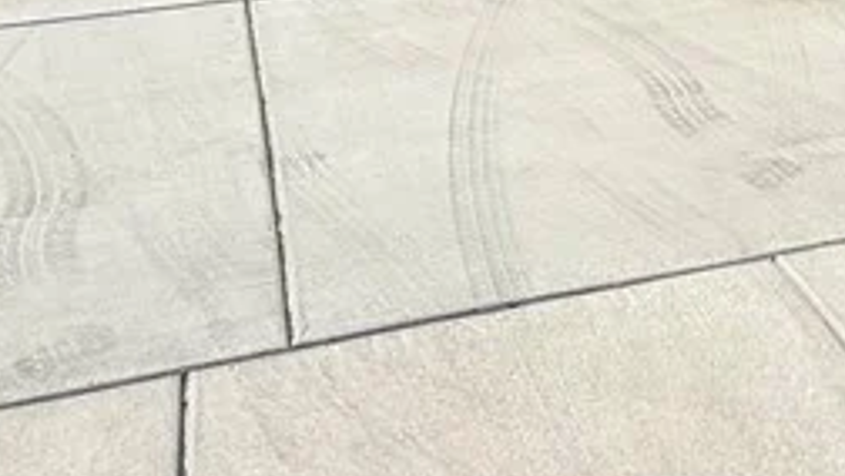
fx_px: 1390
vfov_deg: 17.6
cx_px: 875
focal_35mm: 62
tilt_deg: -6.2
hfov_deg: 31.0
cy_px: -225
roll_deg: +0.0
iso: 20
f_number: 2.2
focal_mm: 2.22
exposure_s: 1/1497
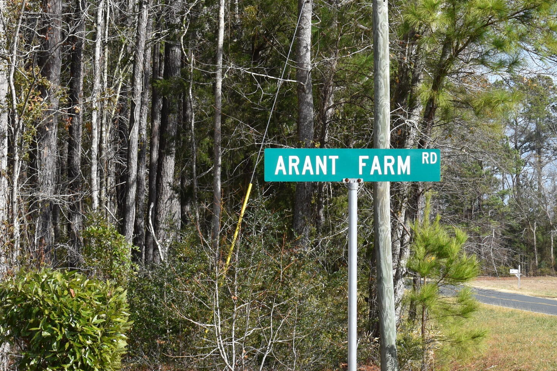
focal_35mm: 170
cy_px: 150
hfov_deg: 12.1
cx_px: 406
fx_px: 2630
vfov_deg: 8.1
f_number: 8
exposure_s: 1/250
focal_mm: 55
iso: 100
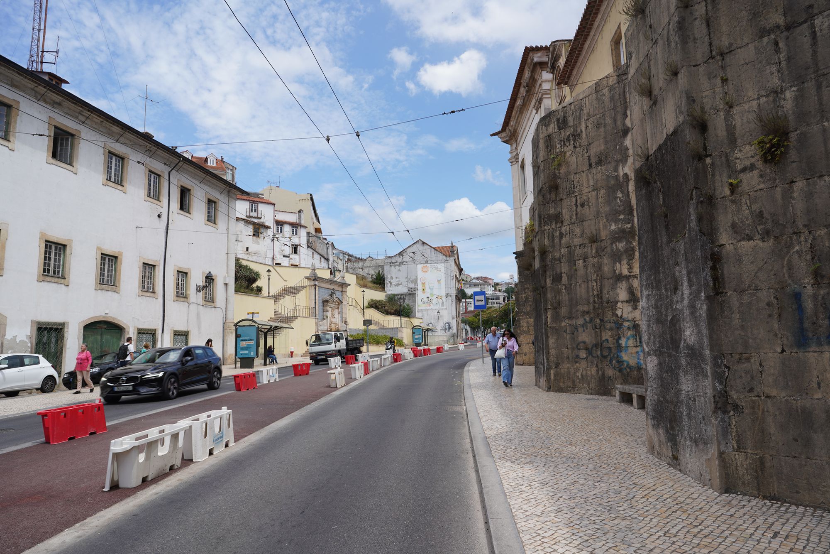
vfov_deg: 53.1
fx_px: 553
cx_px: 415
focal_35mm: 24
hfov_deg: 73.7
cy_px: 277
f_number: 13
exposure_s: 1/100
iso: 100
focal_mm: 24
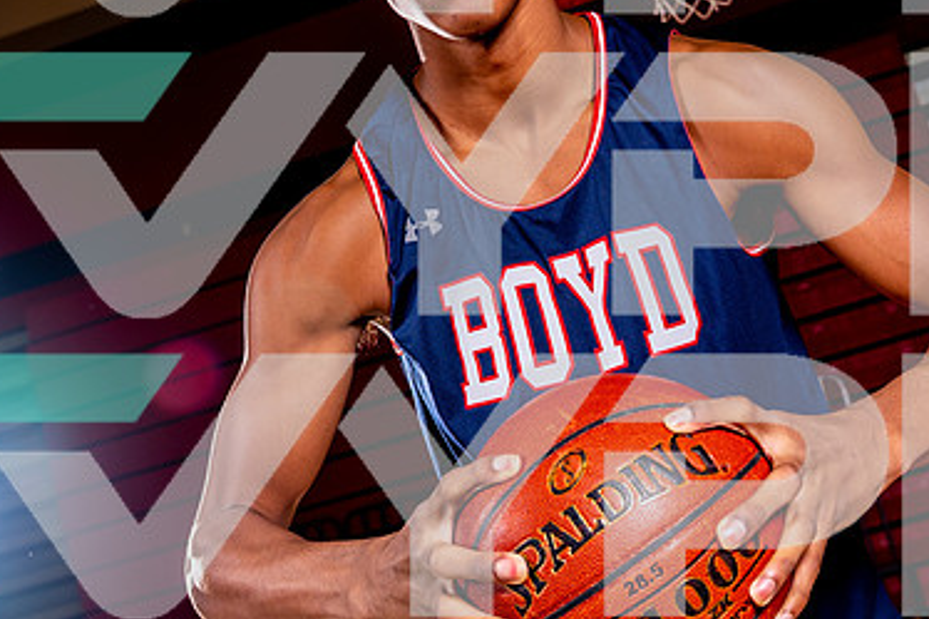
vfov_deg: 23.3
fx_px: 1496
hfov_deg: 34.4
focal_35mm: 58
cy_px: 223
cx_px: 547
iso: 100
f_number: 5.6
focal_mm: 34
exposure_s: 1/125
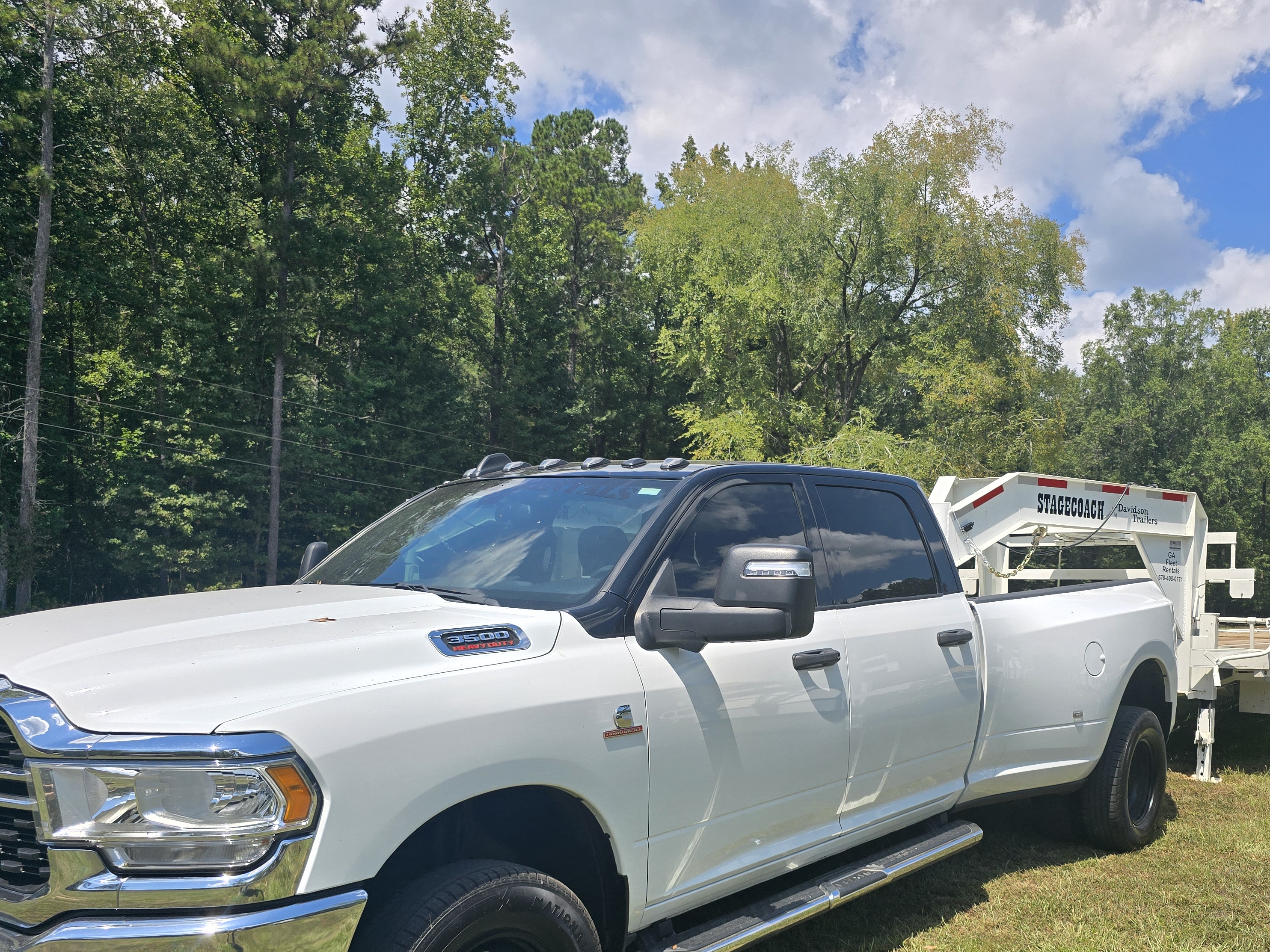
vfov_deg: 44.8
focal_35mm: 31
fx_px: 1137
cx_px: 694
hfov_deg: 58.3
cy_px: 637
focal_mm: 6.3
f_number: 1.7
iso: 12
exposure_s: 1/914
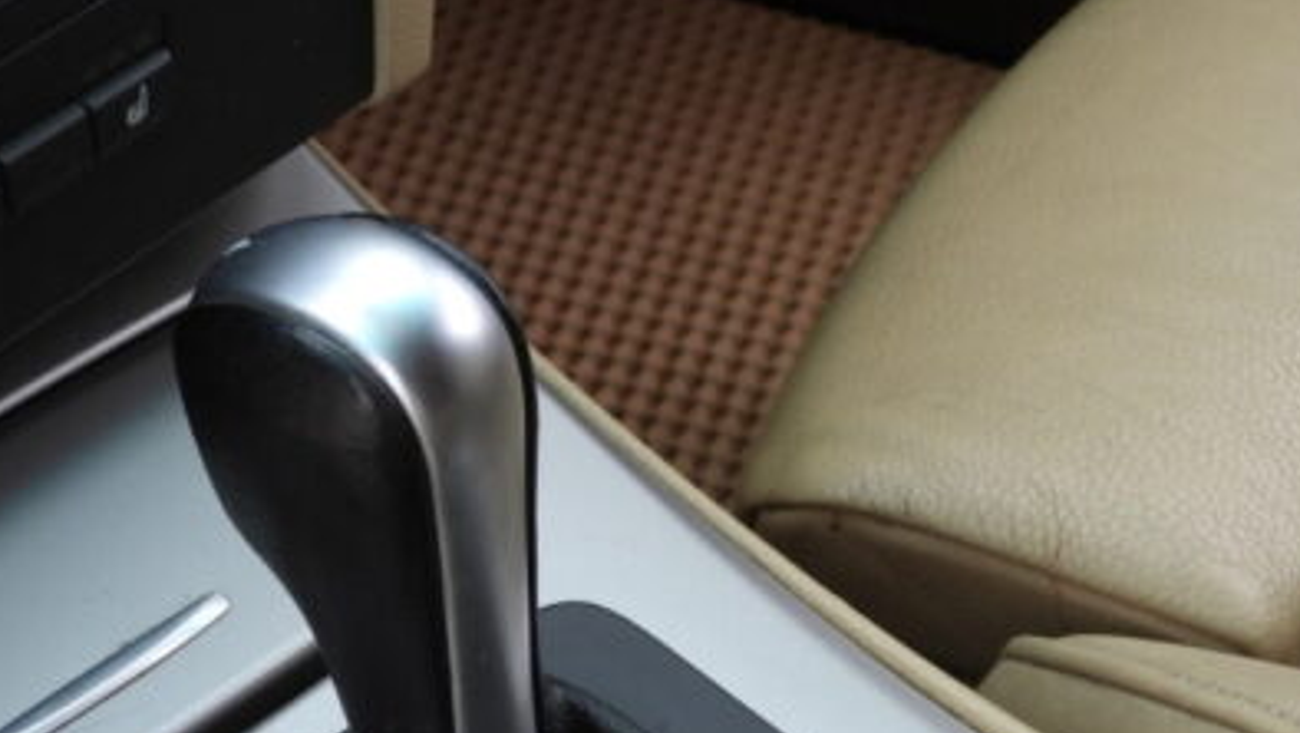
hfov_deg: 12.0
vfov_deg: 6.8
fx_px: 6173
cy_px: 736
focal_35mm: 179
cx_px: 940
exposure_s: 1/160
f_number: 3.5
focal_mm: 16.3
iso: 100
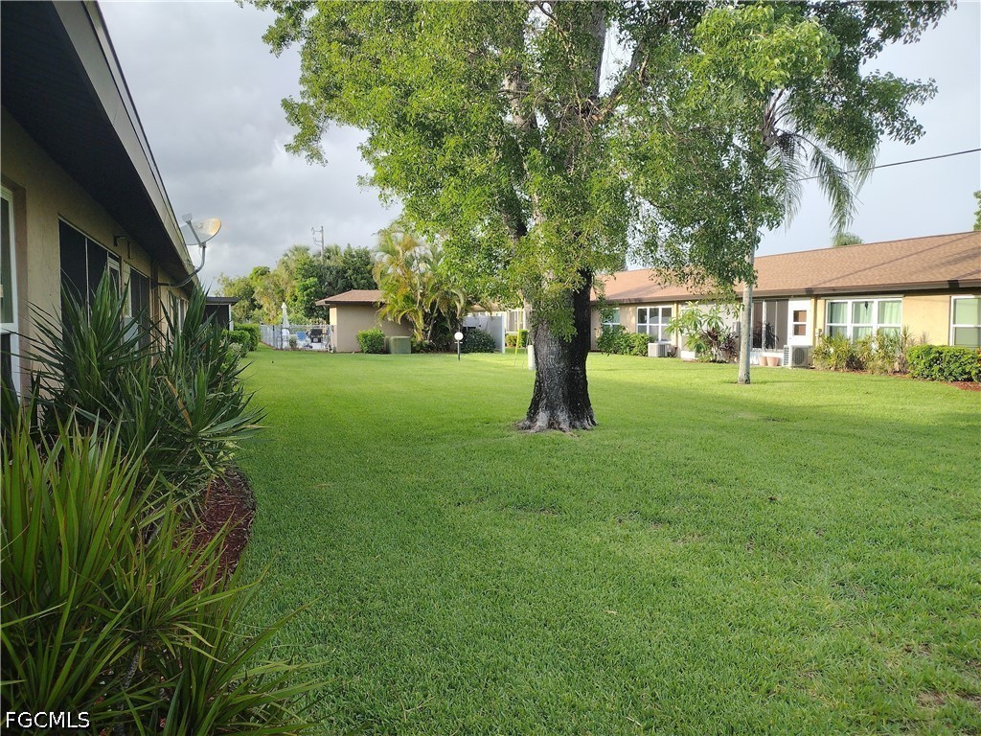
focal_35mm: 27
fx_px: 765
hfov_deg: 65.3
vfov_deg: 51.4
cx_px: 490
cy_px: 368
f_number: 1.7
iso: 100
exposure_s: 1/679
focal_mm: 4.71
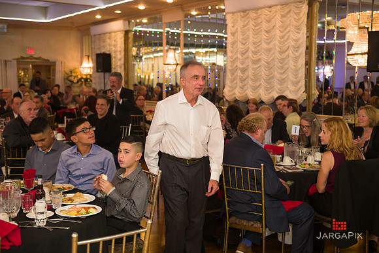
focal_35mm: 45
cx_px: 190
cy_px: 126
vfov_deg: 29.9
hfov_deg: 43.6
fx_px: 474
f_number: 3.2
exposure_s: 1/125
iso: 1000
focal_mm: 45
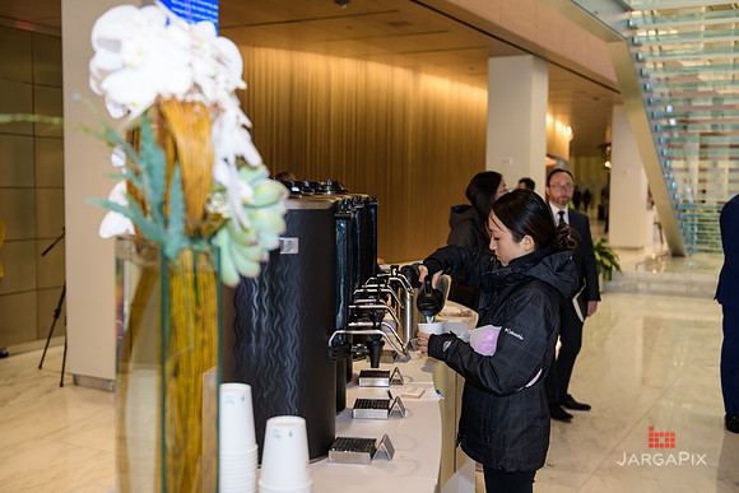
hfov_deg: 46.4
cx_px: 370
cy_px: 246
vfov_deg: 31.9
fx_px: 862
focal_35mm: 42
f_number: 3.2
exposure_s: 1/125
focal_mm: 42
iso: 400
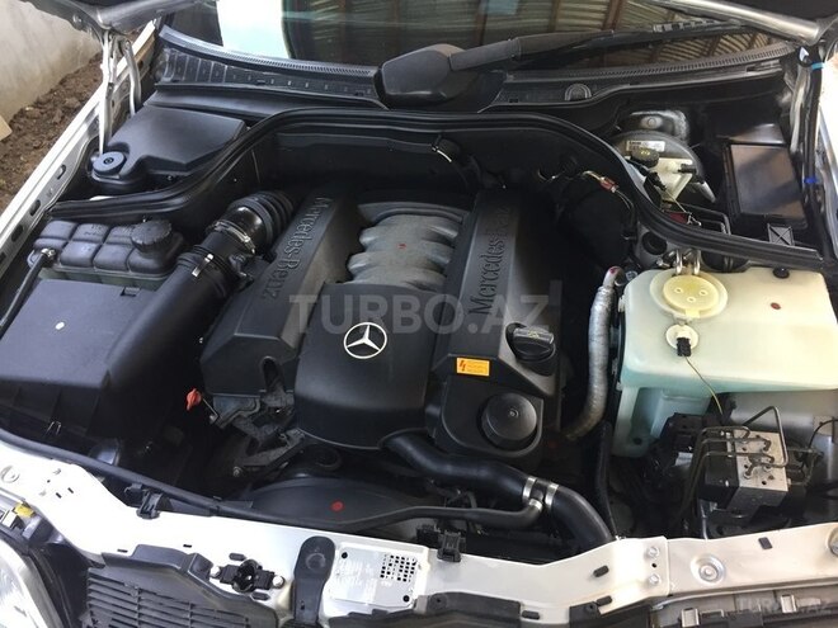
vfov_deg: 48.2
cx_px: 419
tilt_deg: -43.0
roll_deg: +2.2
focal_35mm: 29
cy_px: 314
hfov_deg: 61.7
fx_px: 702
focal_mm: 4.15
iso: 50
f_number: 2.2
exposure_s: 1/33
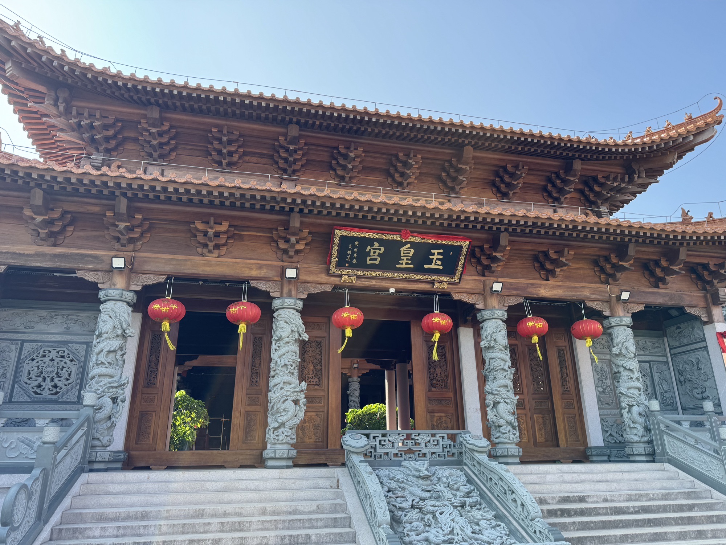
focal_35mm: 24
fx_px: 504
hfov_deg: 71.6
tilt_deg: +19.7
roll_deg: +0.6
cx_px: 363
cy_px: 272
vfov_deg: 56.9
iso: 80
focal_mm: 6.86
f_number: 1.78
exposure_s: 1/995
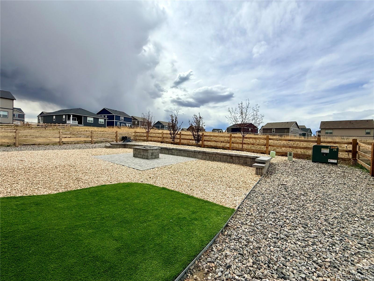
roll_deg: -2.7
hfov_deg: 102.1
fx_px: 151
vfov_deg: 85.7
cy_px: 140
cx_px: 187
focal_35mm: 14
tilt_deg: +0.1
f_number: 2.2
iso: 50
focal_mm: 2.22
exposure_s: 1/4425
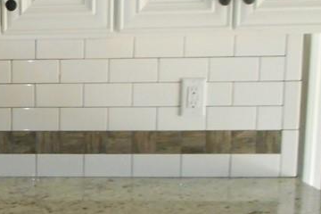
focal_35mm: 74
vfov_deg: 18.4
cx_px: -37
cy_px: 136
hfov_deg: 25.3
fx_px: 660
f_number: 3.7
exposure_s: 1/25
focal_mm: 4.5
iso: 720
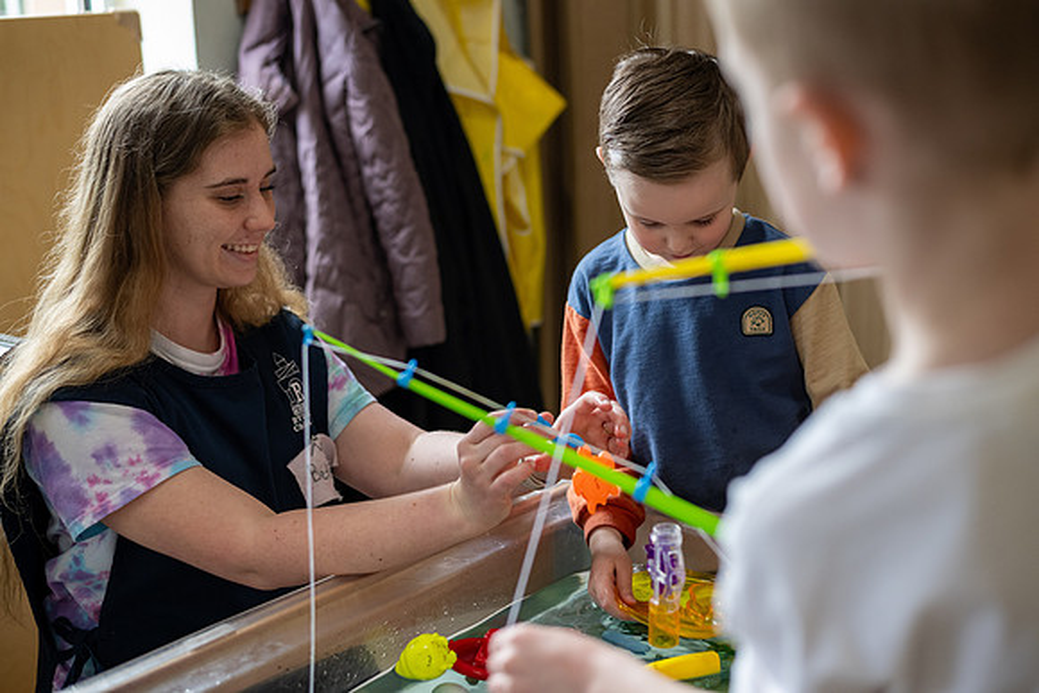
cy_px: 346
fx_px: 1443
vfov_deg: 27.0
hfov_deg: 39.6
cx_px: 520
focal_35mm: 50
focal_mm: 50
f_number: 2.8
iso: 1000
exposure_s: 1/500
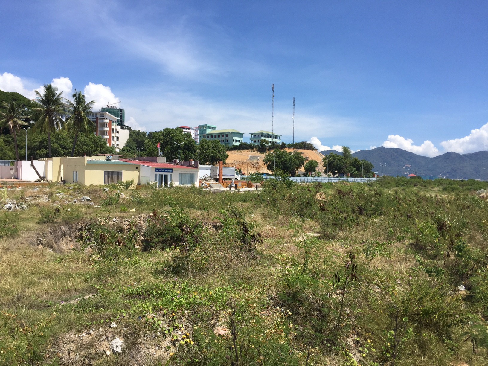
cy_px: 183
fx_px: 409
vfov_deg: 48.2
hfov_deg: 61.7
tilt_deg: -0.5
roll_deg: -3.2
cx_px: 244
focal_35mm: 29
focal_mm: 4.15
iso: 32
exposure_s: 1/2198
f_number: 2.2
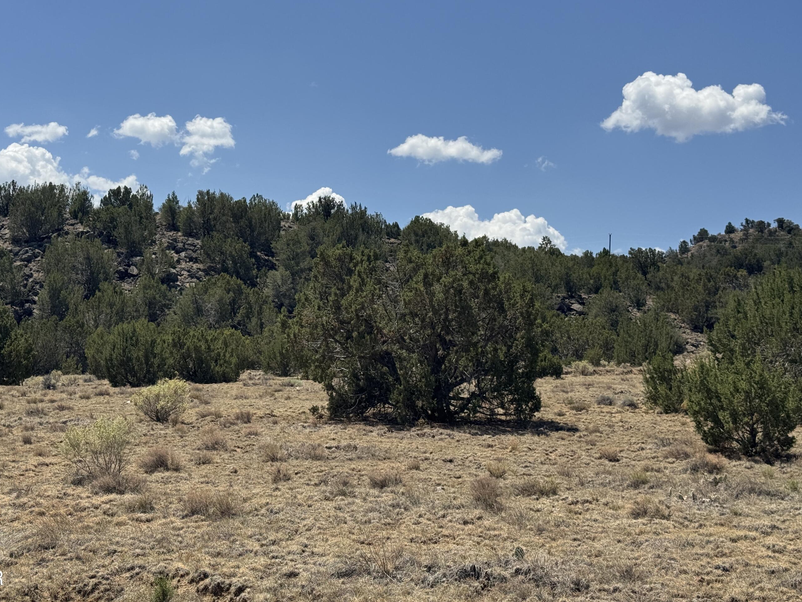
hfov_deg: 34.3
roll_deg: -3.8
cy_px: 259
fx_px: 1298
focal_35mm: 56
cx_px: 339
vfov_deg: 26.1
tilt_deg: +6.9
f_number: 1.78
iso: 64
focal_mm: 6.76
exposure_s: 1/7092
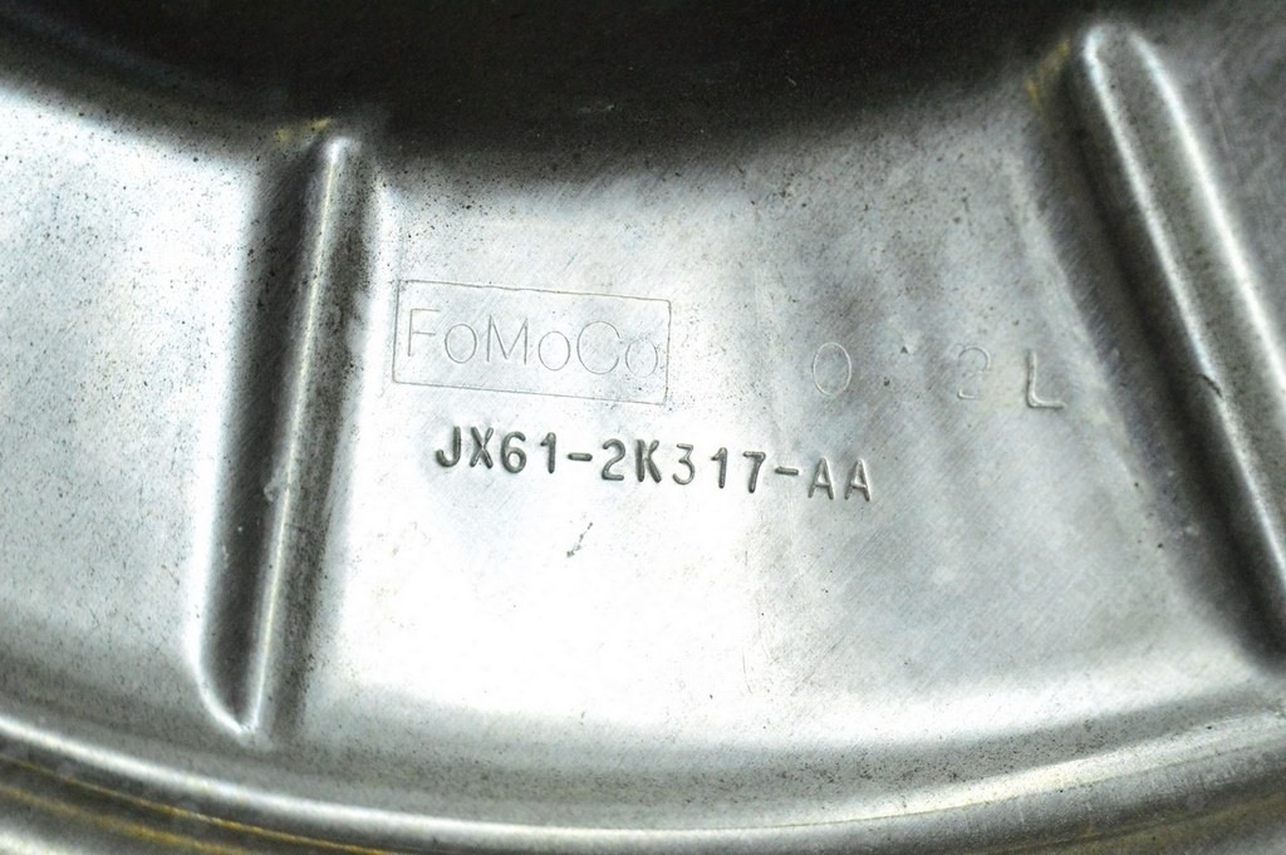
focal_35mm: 82
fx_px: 2945
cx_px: 643
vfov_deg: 16.5
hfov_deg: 24.6
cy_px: 428
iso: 6400
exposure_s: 1/640
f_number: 6.3
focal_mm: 55
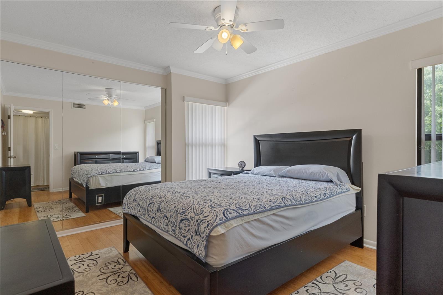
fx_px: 221
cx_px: 222
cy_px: 148
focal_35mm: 18
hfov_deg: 90.0
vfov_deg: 67.4
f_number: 8
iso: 320
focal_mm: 12
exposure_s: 1/15
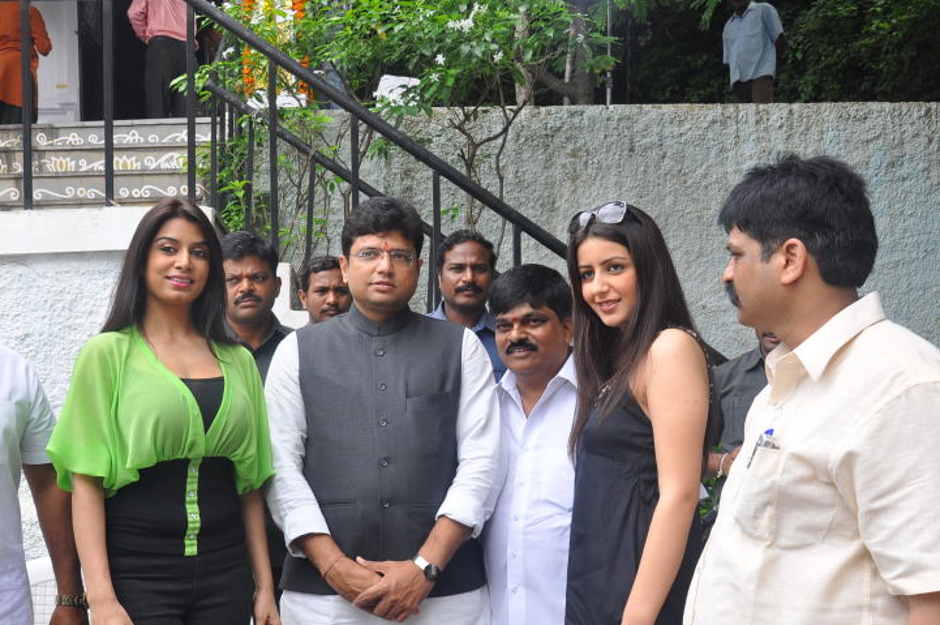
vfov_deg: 29.7
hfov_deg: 43.9
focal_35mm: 45
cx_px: 430
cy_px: 441
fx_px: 1166
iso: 250
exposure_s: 1/125
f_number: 8
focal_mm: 21
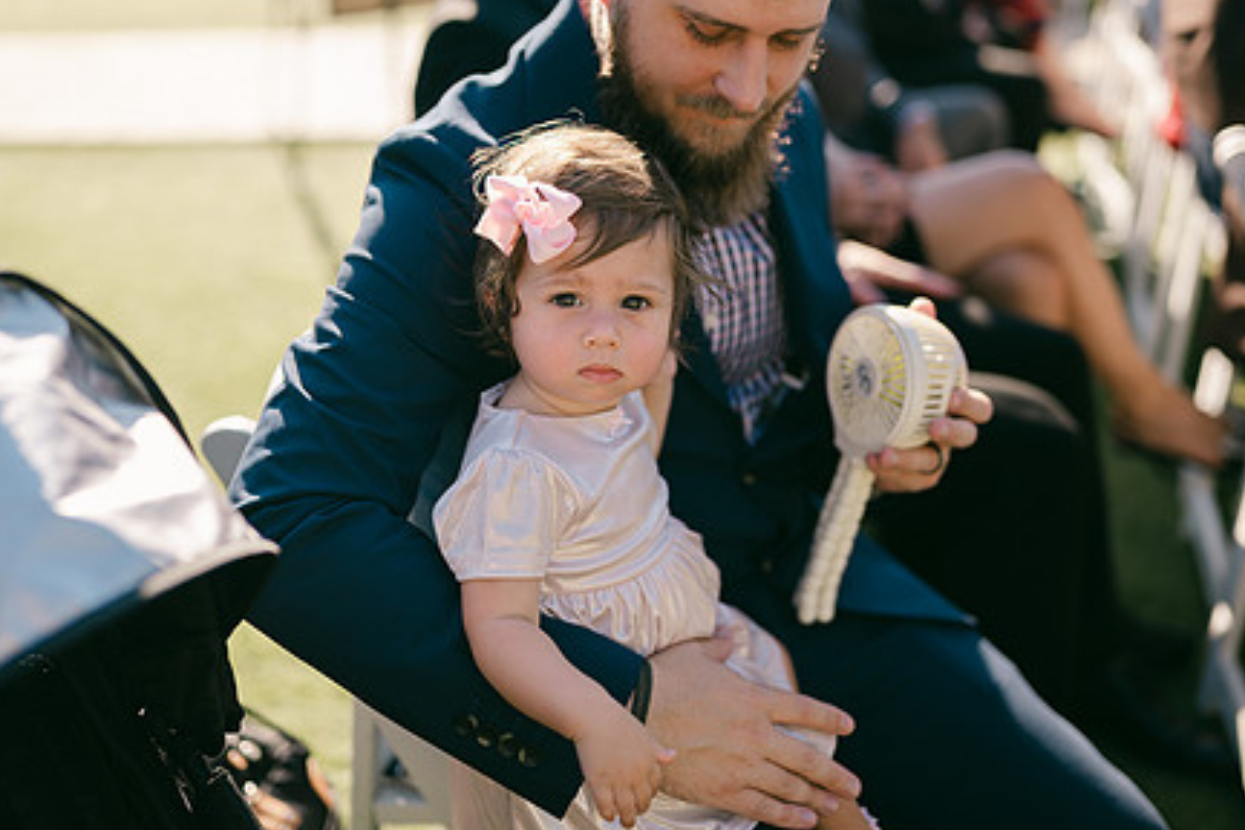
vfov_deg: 28.5
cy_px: 313
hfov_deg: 41.9
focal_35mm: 47
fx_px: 1625
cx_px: 565
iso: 64
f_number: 1.4
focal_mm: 35
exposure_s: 1/1600
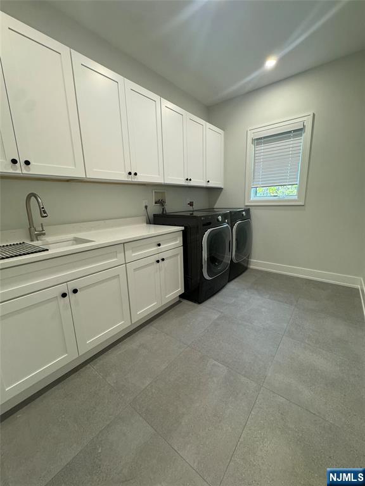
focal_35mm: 14
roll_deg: +1.8
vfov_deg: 102.1
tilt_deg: -12.6
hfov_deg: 85.7
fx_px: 197
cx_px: 182
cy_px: 243
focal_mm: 2.22
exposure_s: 1/120
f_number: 2.2
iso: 250
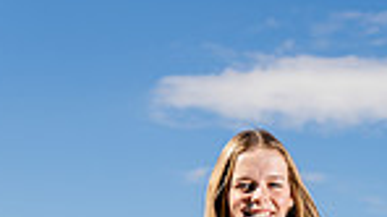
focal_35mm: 137
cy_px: 539
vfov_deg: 8.1
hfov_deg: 15.6
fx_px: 1405
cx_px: 311
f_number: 4
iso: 100
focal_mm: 43
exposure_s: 1/1000
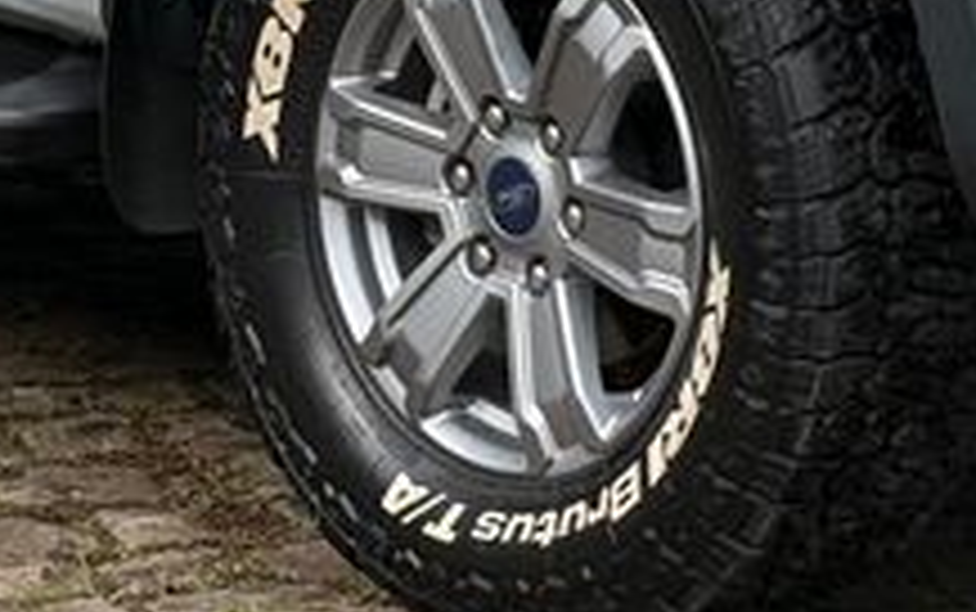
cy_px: -423
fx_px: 6389
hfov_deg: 8.7
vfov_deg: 5.4
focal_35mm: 240
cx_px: 337
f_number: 1.78
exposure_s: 1/2762
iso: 64
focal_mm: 6.76
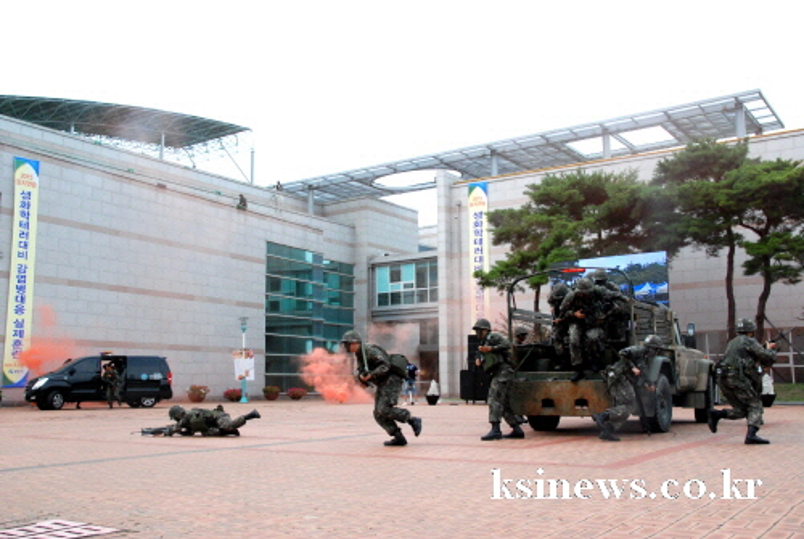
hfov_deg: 53.1
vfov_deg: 37.0
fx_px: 805
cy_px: 270
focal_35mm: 36
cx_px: 402
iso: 1250
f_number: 13
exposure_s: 1/640
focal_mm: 24
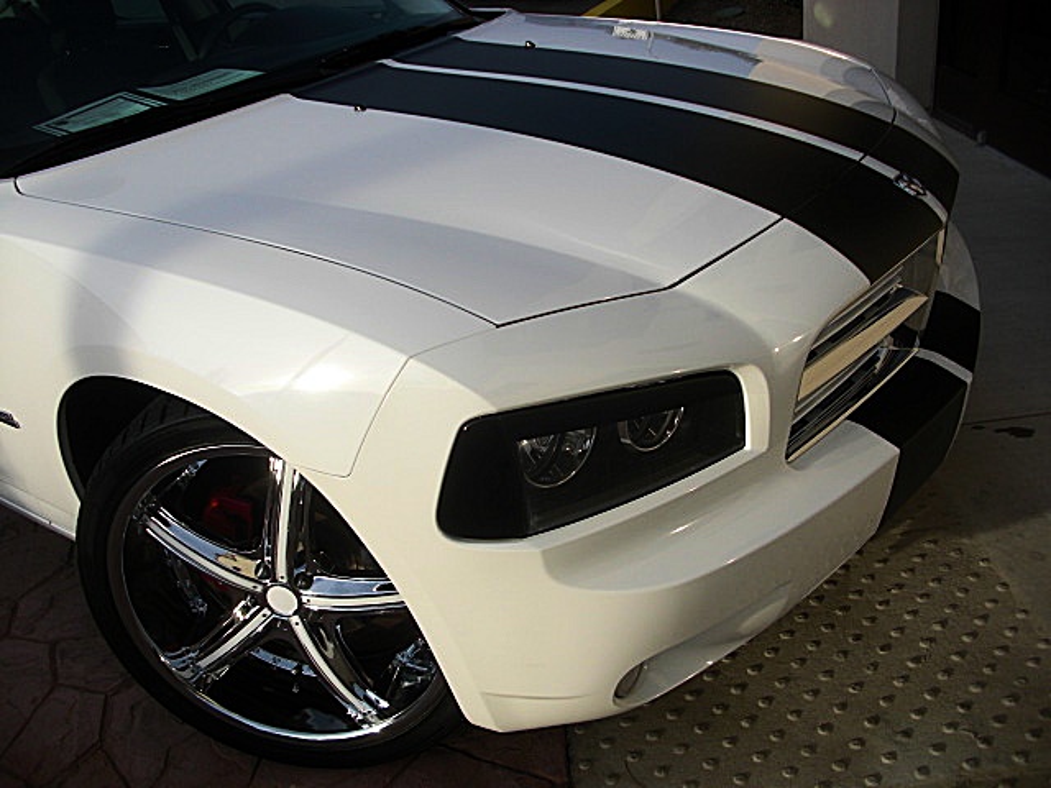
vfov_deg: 39.7
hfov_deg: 51.4
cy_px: 394
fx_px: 1093
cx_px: 526
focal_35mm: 36
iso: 50
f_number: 2.8
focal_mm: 6.3
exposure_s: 1/800
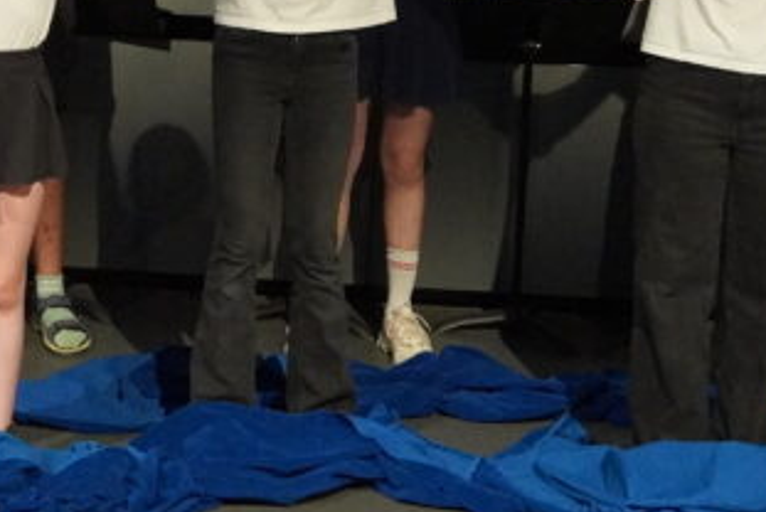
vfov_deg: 14.5
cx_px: 207
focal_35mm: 89
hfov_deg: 22.7
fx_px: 1895
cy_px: -217
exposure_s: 1/160
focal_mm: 18
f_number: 4
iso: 6400
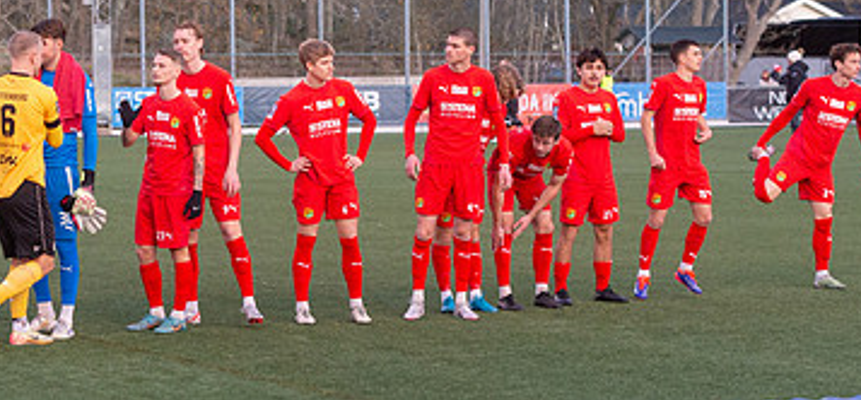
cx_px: 290
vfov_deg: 7.5
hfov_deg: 16.0
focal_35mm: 139
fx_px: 3050
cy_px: 276
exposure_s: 1/640
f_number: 5
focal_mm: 70
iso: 2500
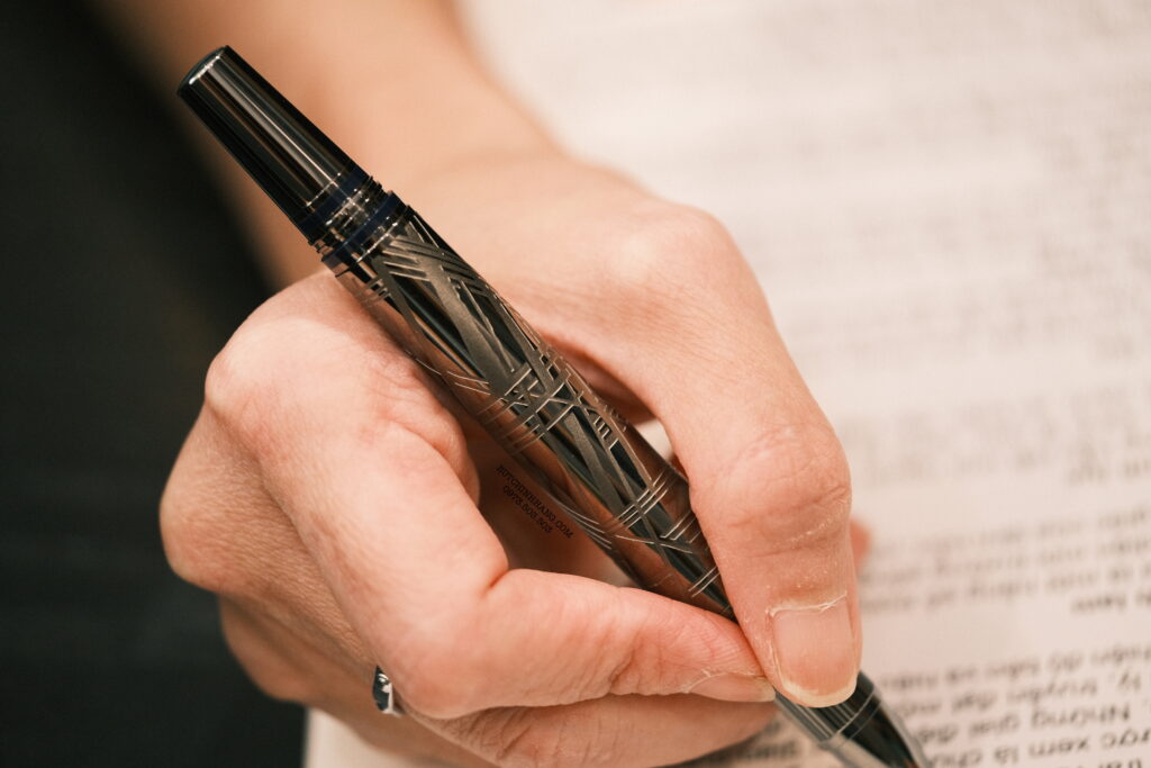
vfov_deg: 11.4
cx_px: 576
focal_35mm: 120
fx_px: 3837
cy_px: 384
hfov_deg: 17.1
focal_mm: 80
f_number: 2.8
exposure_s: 1/120
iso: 1000
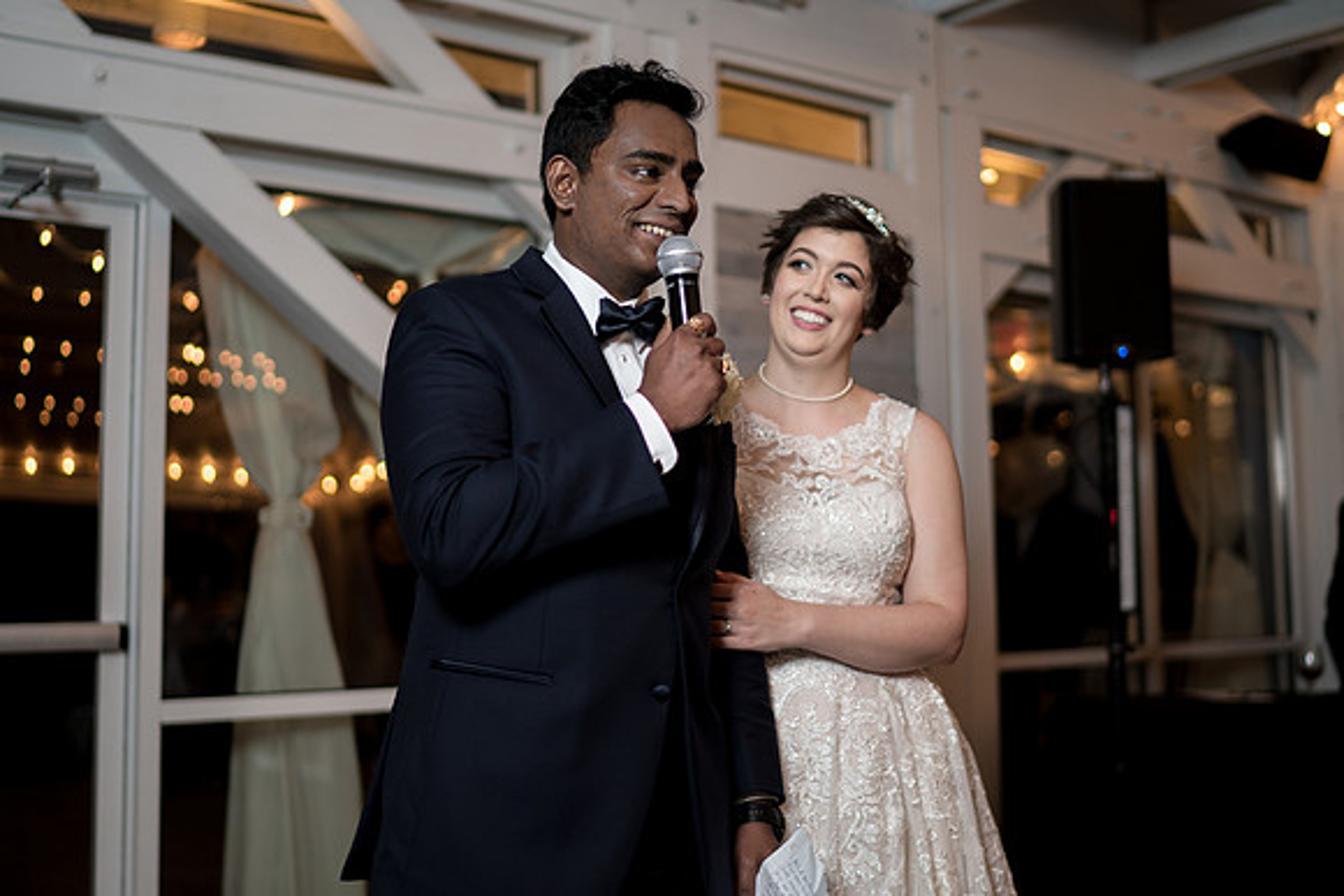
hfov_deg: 45.4
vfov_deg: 31.2
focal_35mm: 43
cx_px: 640
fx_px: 1604
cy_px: 410
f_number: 1.4
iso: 250
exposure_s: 1/200
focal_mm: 35
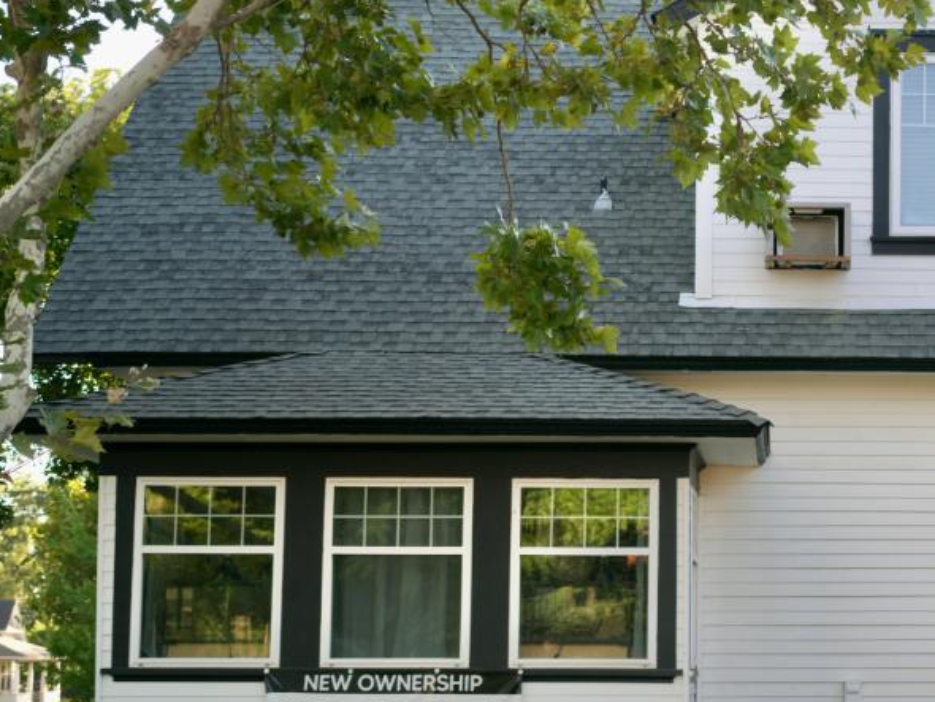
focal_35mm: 89
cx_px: 873
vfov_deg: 16.6
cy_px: 407
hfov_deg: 21.4
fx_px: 2405
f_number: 4
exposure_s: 1/30
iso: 100
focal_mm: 45
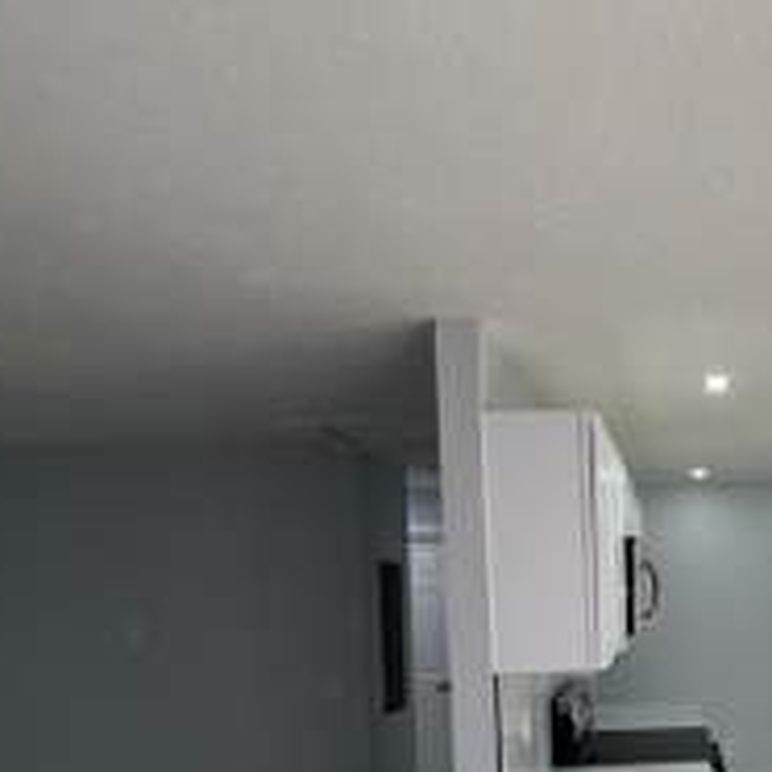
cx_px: 735
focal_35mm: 32
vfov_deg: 48.3
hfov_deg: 44.9
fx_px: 807
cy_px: 614
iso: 40
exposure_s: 1/122
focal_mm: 2.22
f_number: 2.2
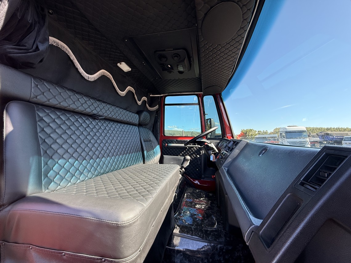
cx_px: 176
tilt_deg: +2.9
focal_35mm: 14
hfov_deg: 102.1
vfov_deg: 85.7
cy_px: 132
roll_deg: +1.5
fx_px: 142
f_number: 2.2
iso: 64
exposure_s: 1/172
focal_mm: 2.22
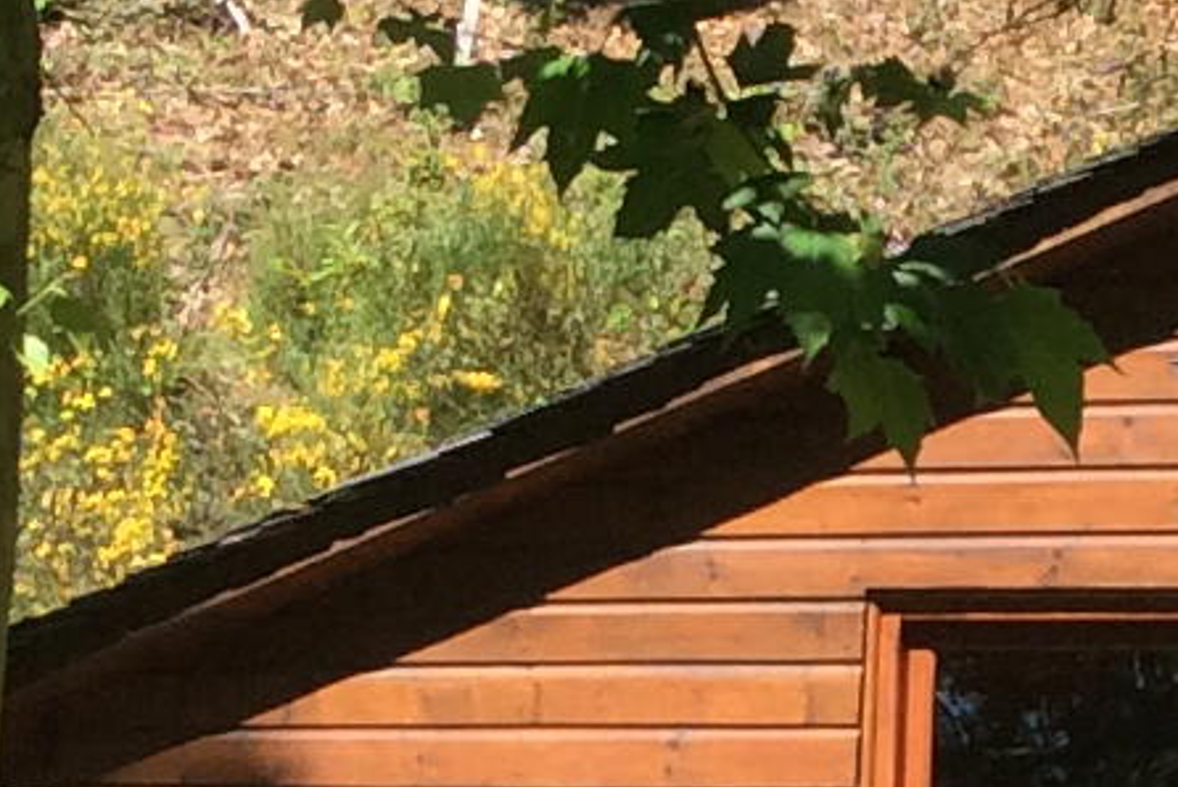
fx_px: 6319
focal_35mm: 193
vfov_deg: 7.1
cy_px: 903
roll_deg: -0.2
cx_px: 1115
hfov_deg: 10.6
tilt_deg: +2.2
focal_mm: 3.3
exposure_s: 1/724
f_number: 2.4
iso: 32
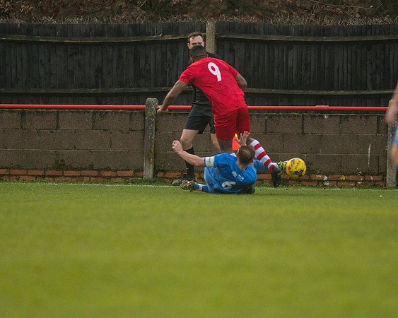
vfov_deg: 2.8
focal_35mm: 549
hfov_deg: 3.5
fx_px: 6470
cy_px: 149
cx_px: 199
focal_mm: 300
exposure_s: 1/2000
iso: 2000
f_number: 3.2
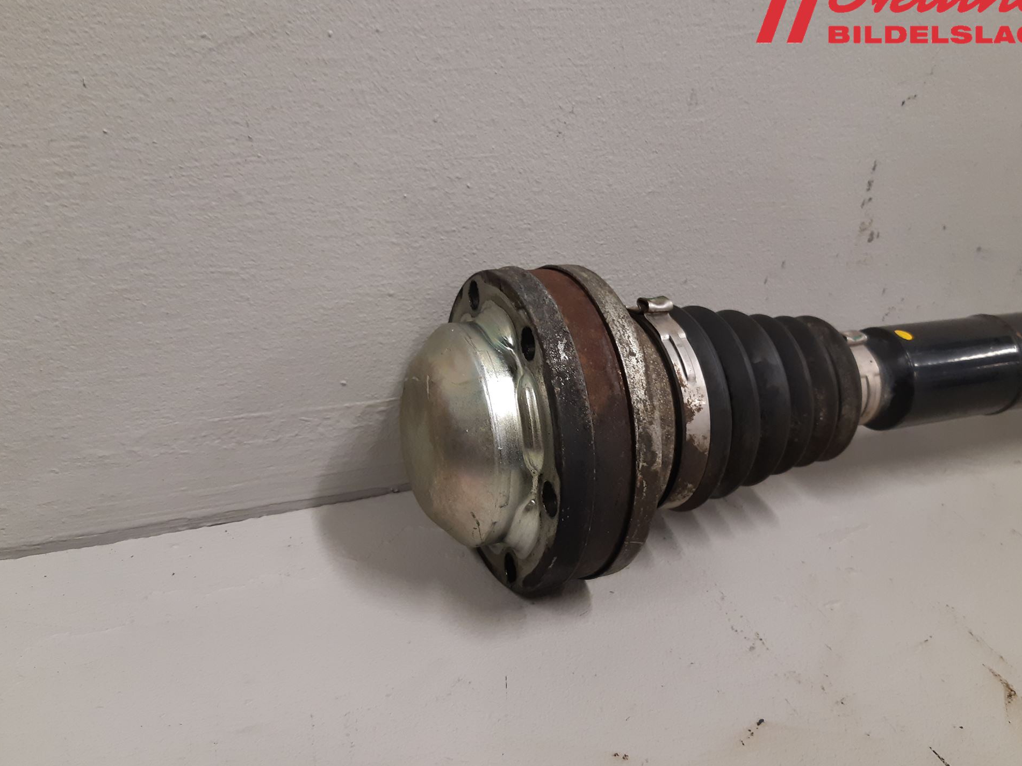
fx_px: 827
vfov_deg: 49.7
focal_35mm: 28
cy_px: 365
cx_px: 536
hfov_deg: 63.4
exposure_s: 1/50
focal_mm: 3.93
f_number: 1.7
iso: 160
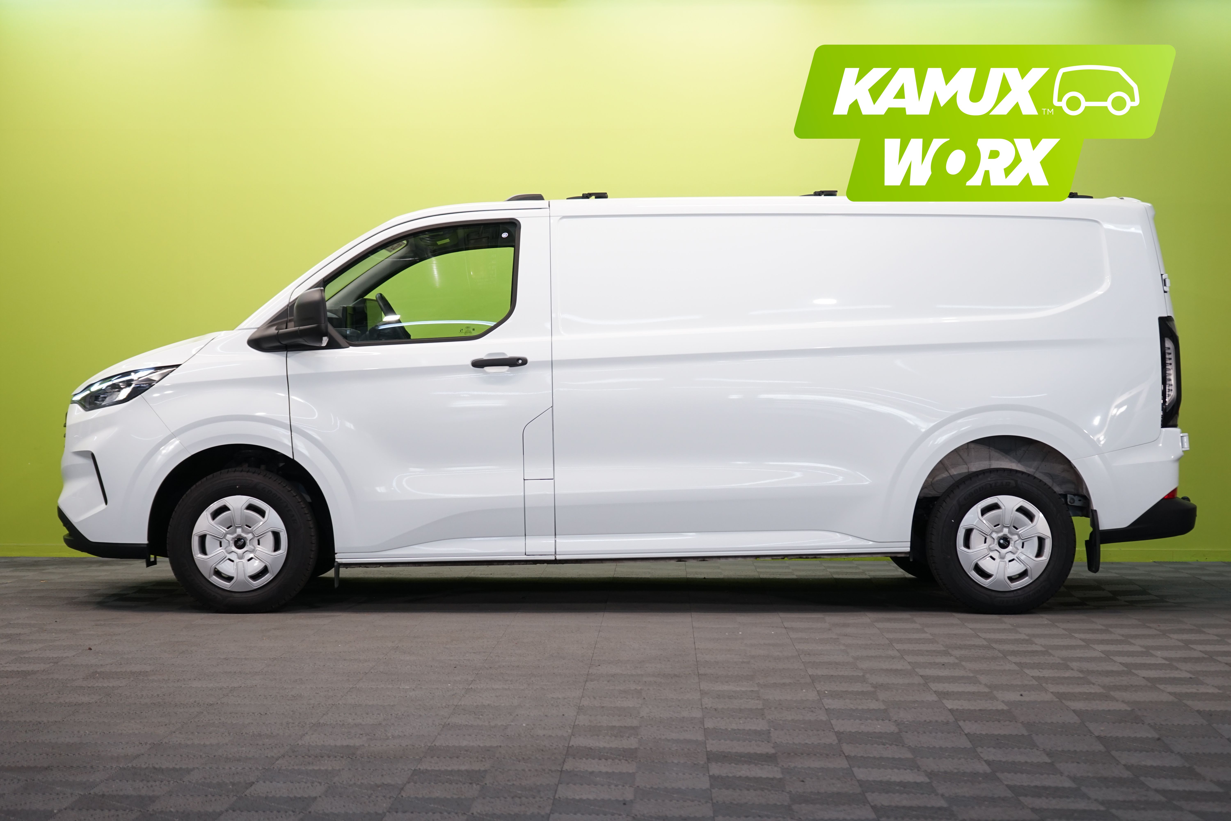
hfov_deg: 32.4
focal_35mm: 62
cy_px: 410
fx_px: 2120
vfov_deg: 21.9
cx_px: 616
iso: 500
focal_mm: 62
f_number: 5.6
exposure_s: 1/50
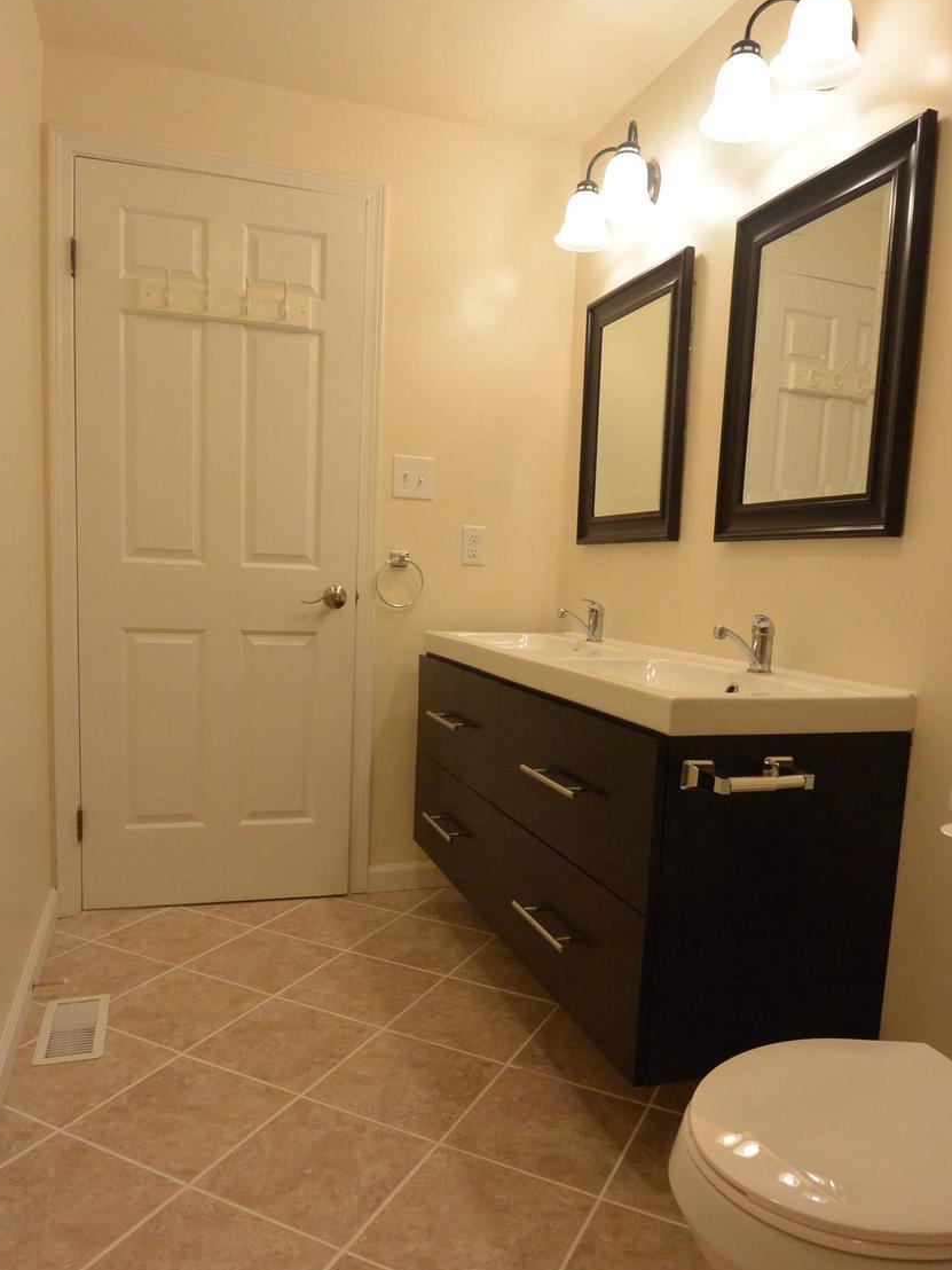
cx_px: 495
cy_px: 682
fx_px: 880
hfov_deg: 56.8
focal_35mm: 24
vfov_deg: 71.5
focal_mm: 6.7
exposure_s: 1/50
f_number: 6.3
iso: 400
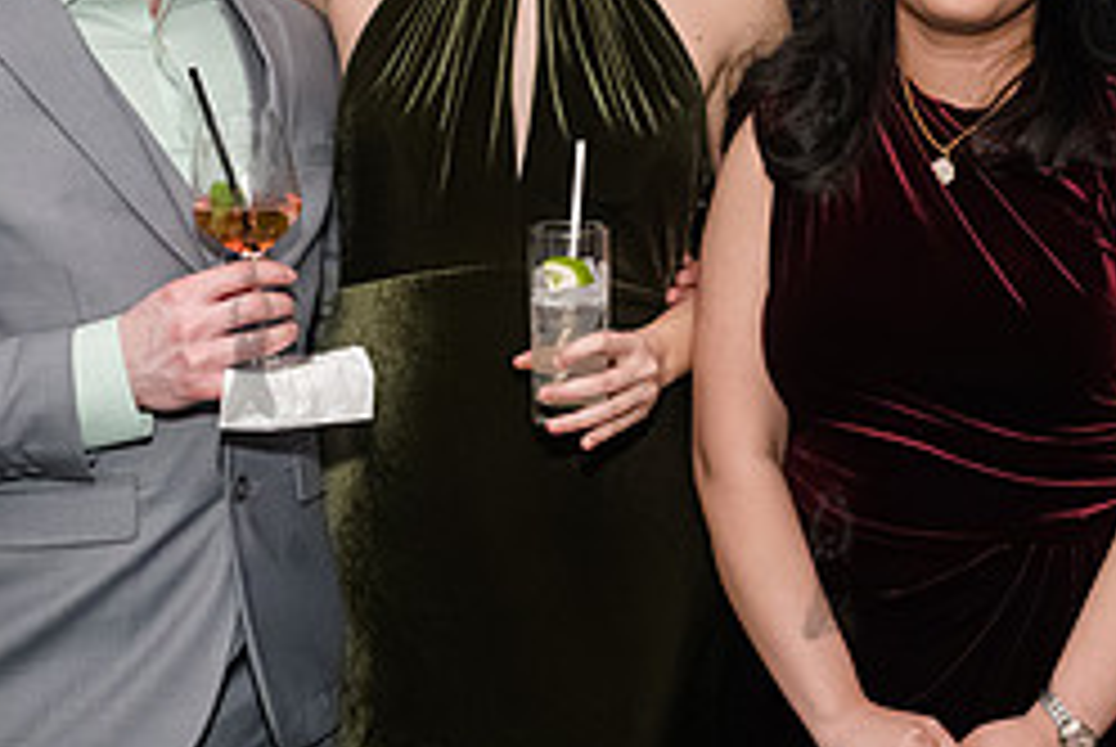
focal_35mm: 82
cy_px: 124
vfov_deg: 16.5
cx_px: 828
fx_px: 2545
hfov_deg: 24.5
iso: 8000
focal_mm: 35
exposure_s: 1/400
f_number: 5
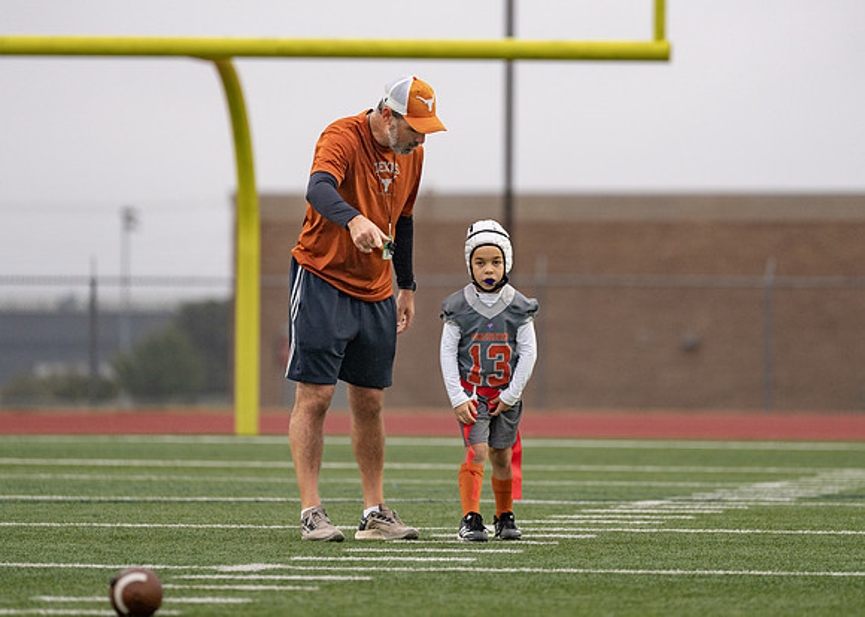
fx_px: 6364
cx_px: 487
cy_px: 236
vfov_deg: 5.6
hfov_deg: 7.8
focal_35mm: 259
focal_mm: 200
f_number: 2.8
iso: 1000
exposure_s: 1/1250
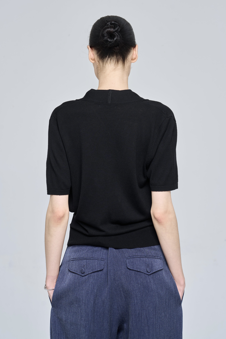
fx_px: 800
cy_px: 170
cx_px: 113
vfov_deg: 23.9
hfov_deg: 16.1
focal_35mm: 85
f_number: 8
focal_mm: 85
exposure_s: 1/125
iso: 200
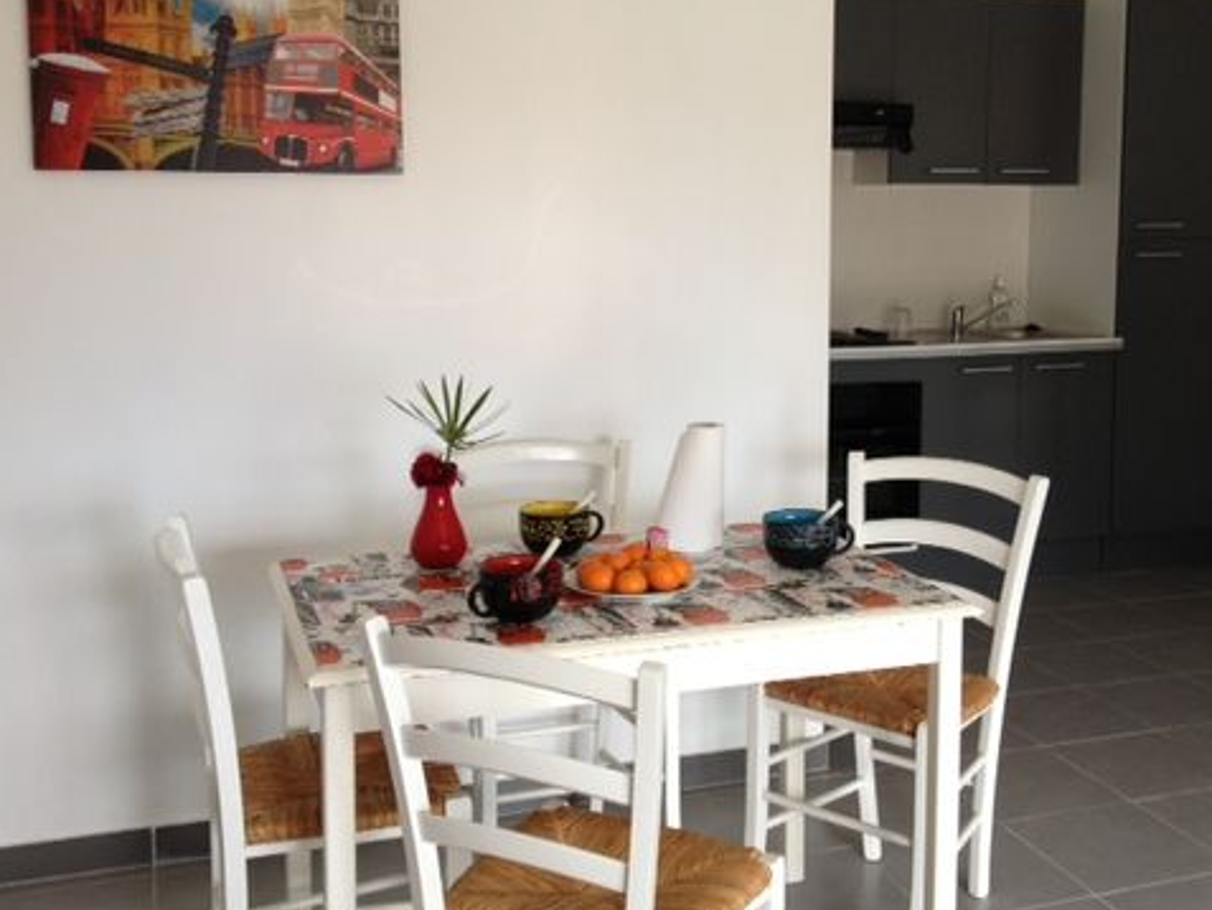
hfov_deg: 42.8
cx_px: 694
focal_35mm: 44
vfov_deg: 32.8
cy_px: 361
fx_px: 1541
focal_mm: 4.28
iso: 50
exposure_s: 1/30
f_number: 2.4
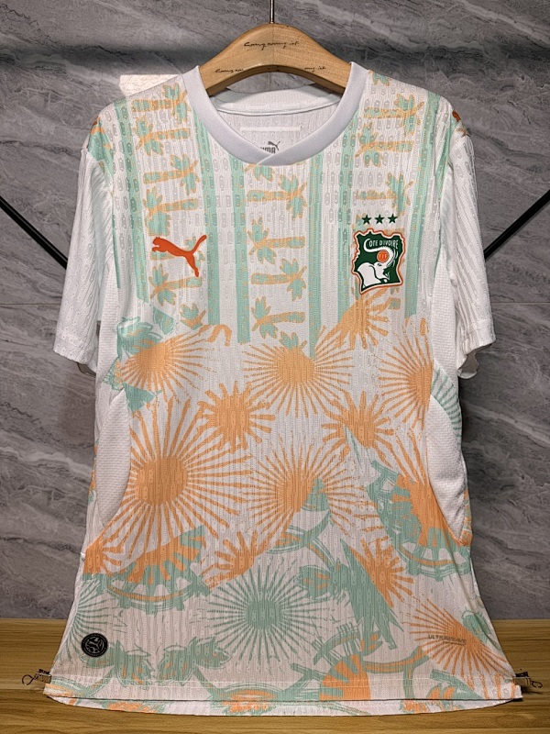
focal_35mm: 24
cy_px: 367
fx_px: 508
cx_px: 275
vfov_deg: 71.6
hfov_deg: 56.8
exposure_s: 1/100
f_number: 1.78
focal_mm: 6.76
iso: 100
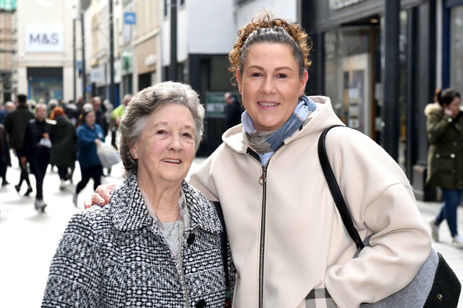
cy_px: 154
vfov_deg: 14.7
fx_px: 1196
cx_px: 232
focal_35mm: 93
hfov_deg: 21.9
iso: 1000
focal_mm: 62
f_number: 5
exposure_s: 1/1600
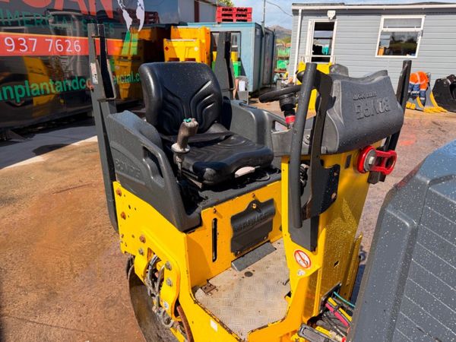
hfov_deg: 71.6
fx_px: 316
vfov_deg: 56.8
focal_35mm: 24
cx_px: 228
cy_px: 171
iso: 100
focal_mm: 6.76
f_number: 1.78
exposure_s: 1/3425
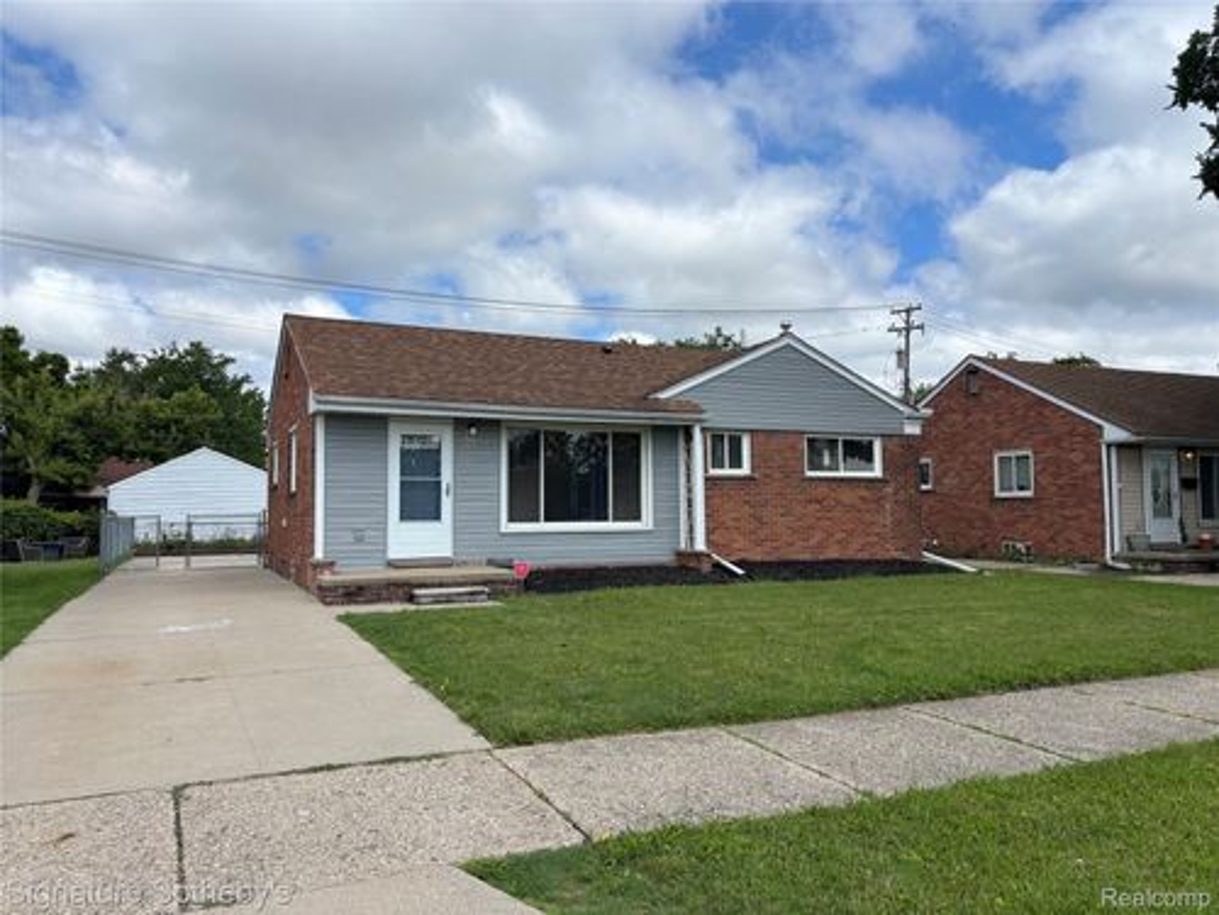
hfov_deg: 67.3
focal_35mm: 26
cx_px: 610
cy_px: 458
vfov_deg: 53.1
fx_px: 916
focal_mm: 5.96
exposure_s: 1/4425
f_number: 1.6
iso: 50
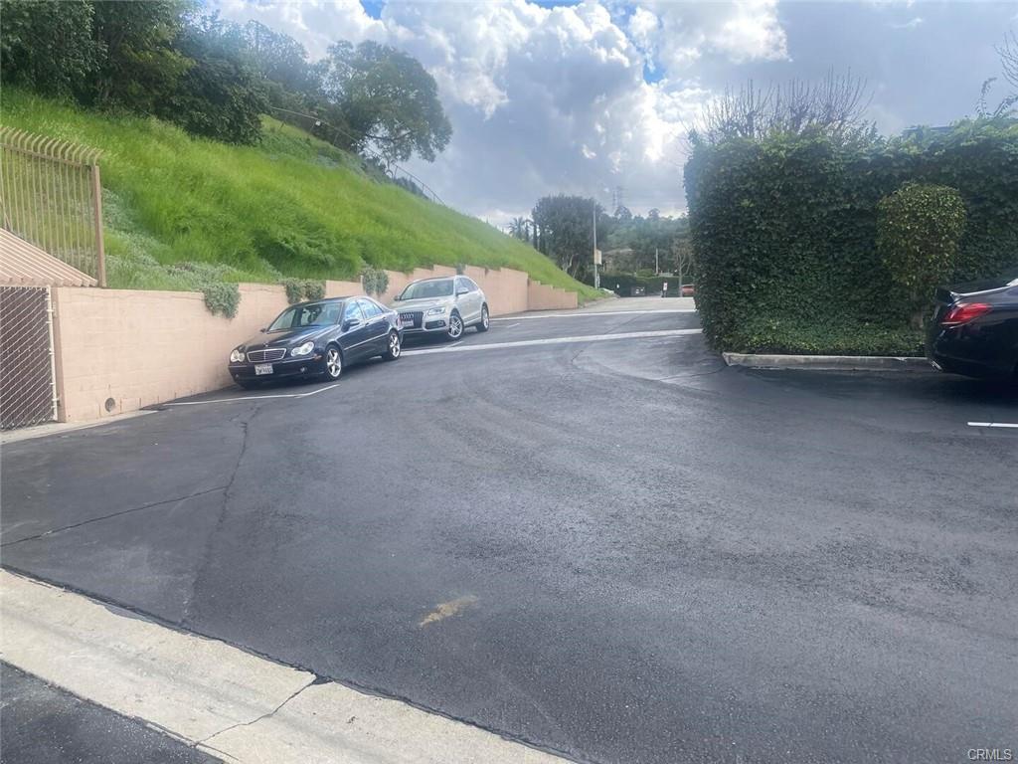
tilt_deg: -2.7
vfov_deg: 53.1
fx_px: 765
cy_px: 382
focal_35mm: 26
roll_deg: +0.6
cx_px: 509
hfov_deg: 67.3
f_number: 1.8
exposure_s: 1/877
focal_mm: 4.25
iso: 32
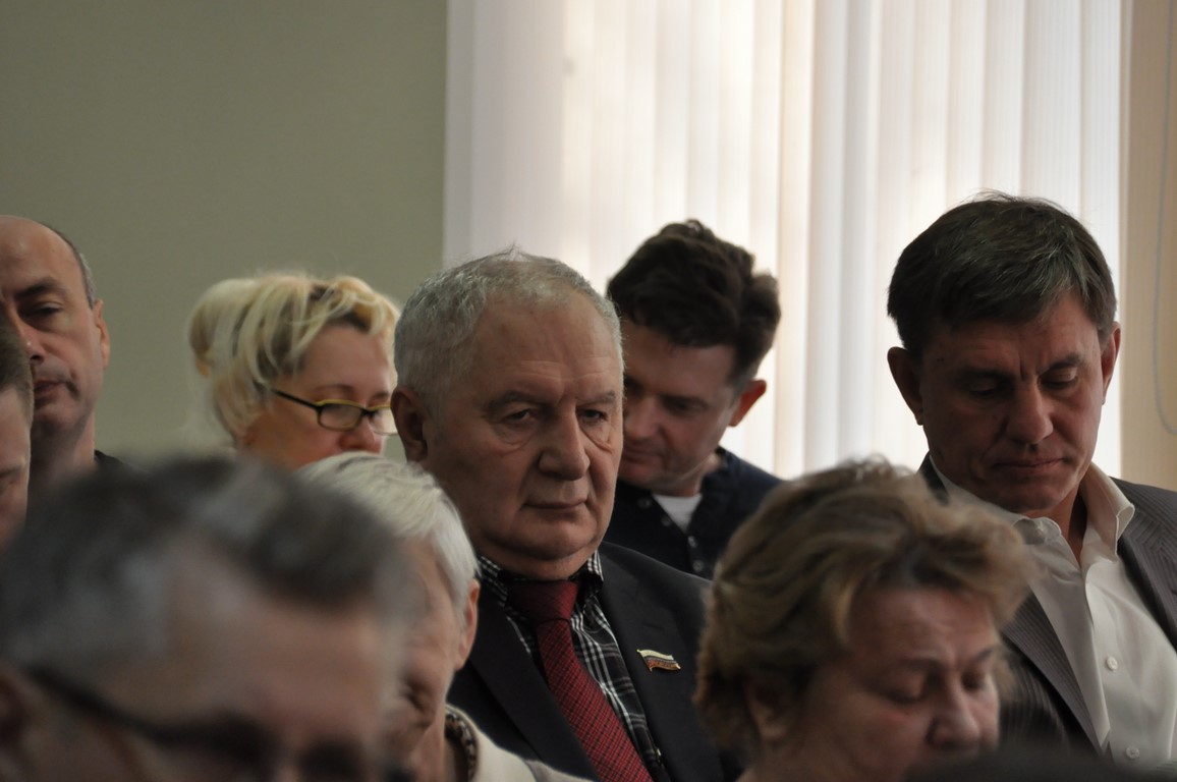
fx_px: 10287
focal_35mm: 315
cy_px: 391
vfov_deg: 4.4
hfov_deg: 6.5
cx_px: 588
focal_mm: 210
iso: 1000
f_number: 6
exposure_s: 1/100
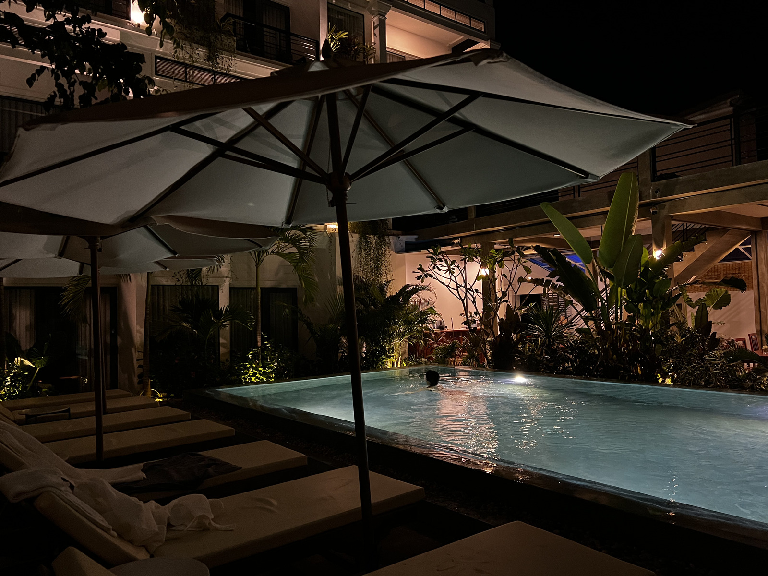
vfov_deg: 53.1
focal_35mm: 26
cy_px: 288
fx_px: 577
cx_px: 384
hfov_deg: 67.3
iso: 640
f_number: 1.5
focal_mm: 5.7
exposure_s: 1/38
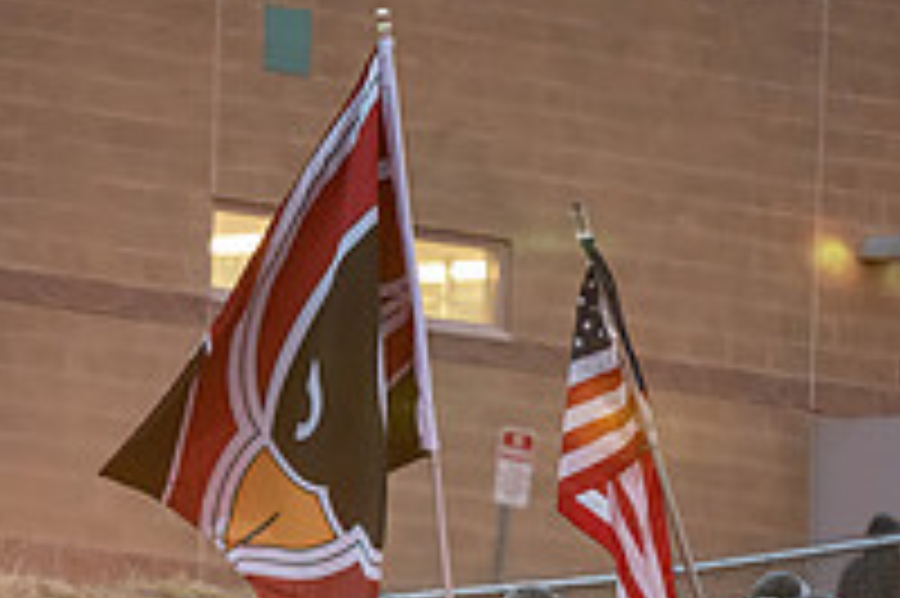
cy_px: 627
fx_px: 14488
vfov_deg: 2.4
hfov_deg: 3.6
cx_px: 333
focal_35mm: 580
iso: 6400
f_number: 2.8
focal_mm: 200
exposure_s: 1/400
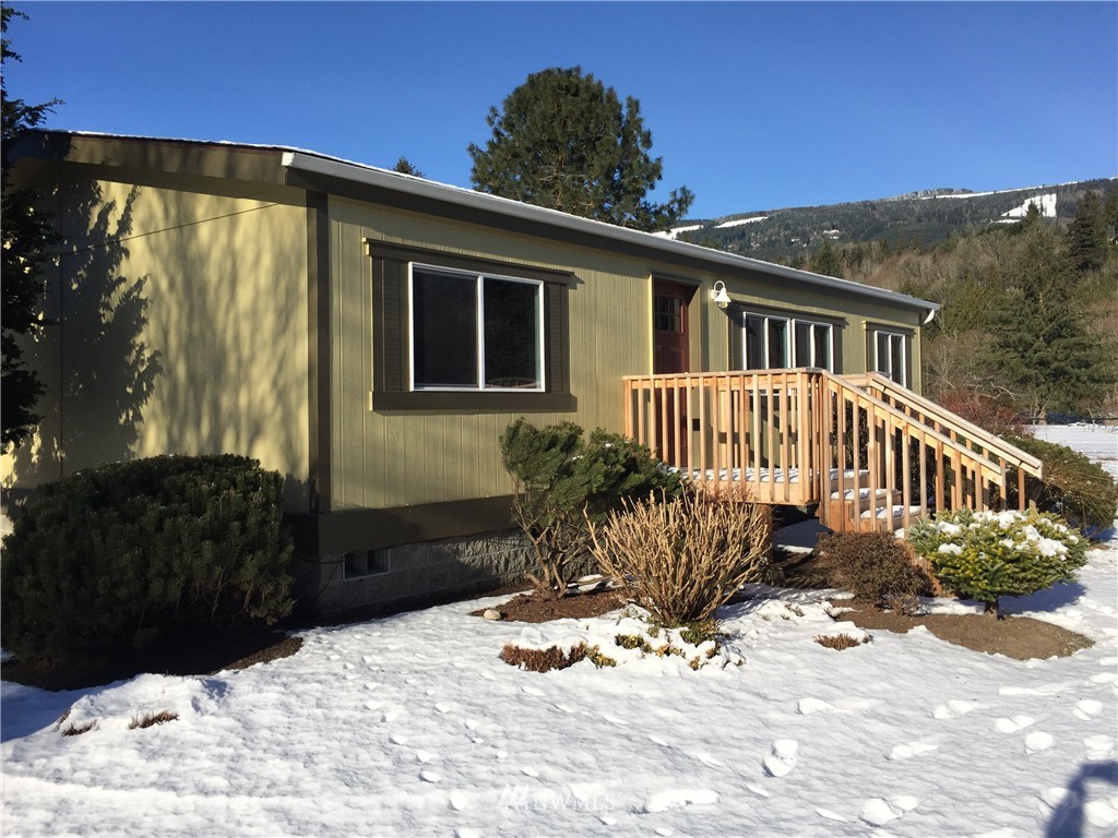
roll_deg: +0.7
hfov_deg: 61.7
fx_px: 937
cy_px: 419
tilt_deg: +0.3
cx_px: 559
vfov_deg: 48.2
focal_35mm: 29
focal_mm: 4.15
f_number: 2.2
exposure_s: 1/2639
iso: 32
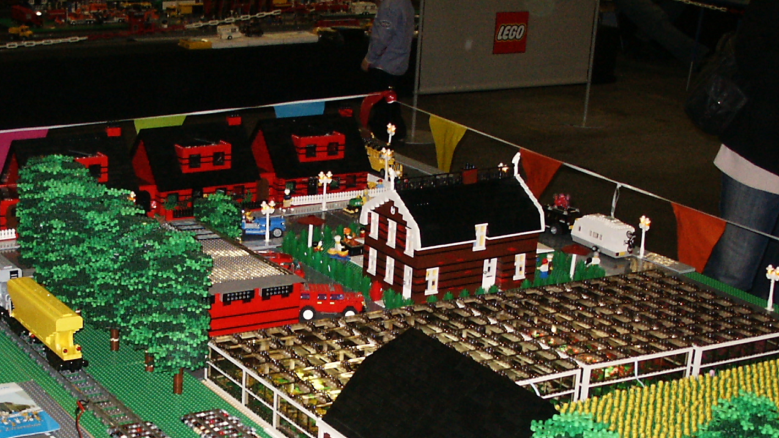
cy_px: 374
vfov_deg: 17.0
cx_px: 267
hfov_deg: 30.0
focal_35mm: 70
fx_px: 1446
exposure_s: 1/45
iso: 200
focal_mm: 7.56
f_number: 3
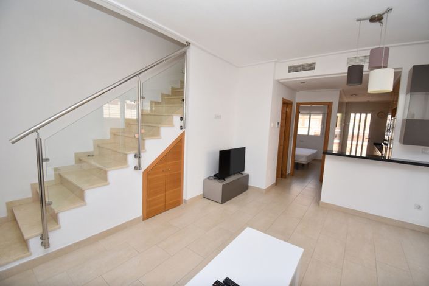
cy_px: 143
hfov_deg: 100.4
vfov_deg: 77.3
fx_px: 179
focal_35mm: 15
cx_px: 214
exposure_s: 1/250
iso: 400
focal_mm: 10
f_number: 5.6
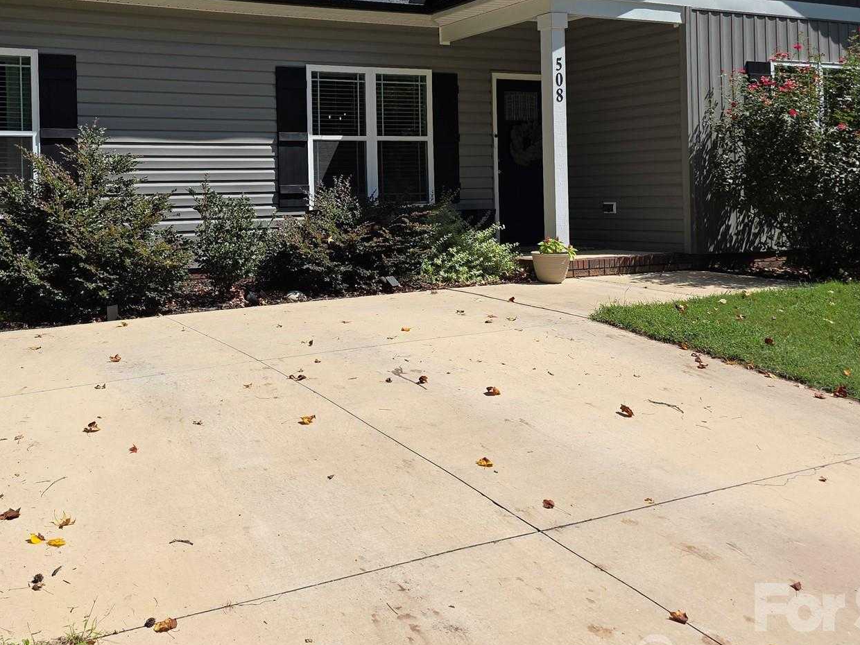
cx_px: 266
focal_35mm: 38
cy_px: 187
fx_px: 944
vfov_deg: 37.1
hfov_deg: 47.9
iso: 12
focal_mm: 6.3
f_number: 1.7
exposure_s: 1/955
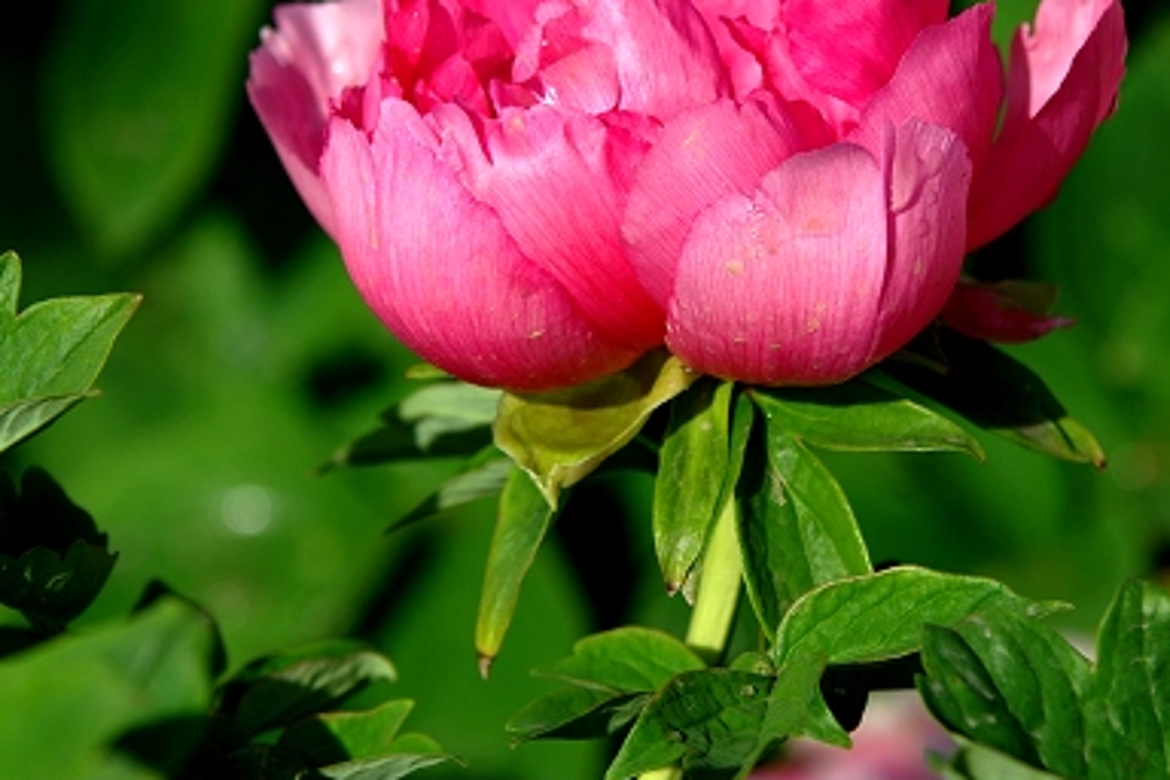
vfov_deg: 3.8
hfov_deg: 5.7
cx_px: 704
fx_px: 11668
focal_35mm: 359
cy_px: 27
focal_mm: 115
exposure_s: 1/350
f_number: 5.6
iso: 100
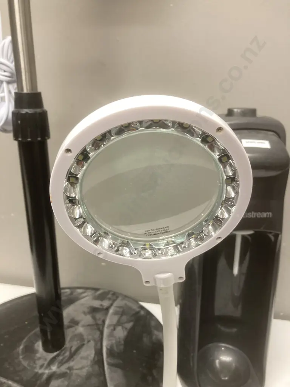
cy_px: 194
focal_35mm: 28
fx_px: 313
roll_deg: -1.9
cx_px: 145
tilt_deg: -16.9
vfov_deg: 63.4
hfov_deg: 49.7
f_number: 1.8
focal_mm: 3.99
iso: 125
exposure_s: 1/50
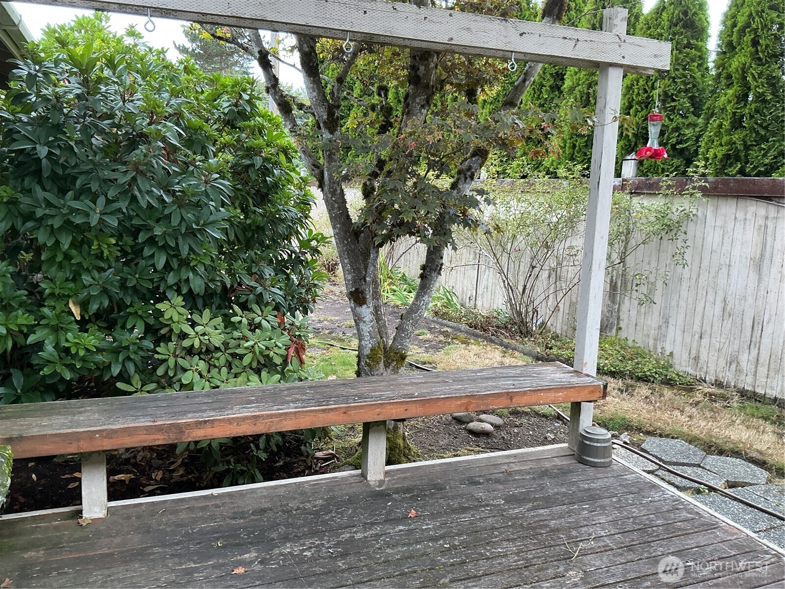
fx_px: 658
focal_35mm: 29
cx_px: 392
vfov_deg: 48.2
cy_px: 294
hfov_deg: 61.7
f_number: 1.8
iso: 50
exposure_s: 1/120
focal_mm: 3
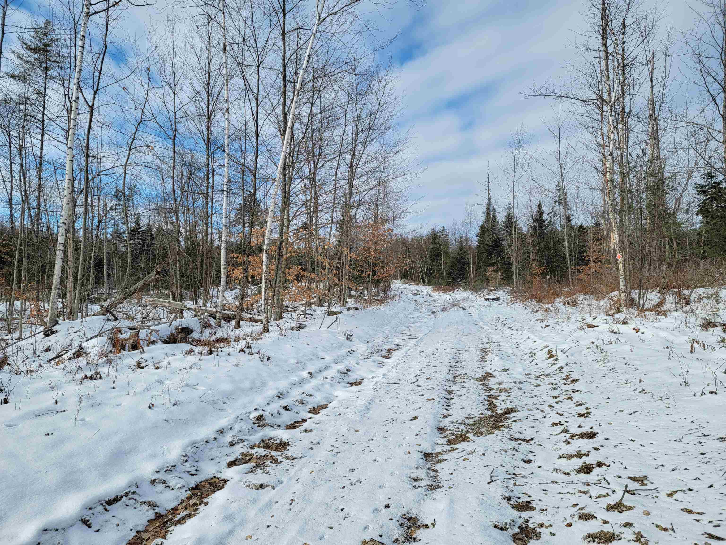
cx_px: 363
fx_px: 503
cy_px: 272
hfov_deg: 71.6
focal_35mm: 24
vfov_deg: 56.8
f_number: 1.8
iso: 16
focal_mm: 6.7
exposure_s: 1/854
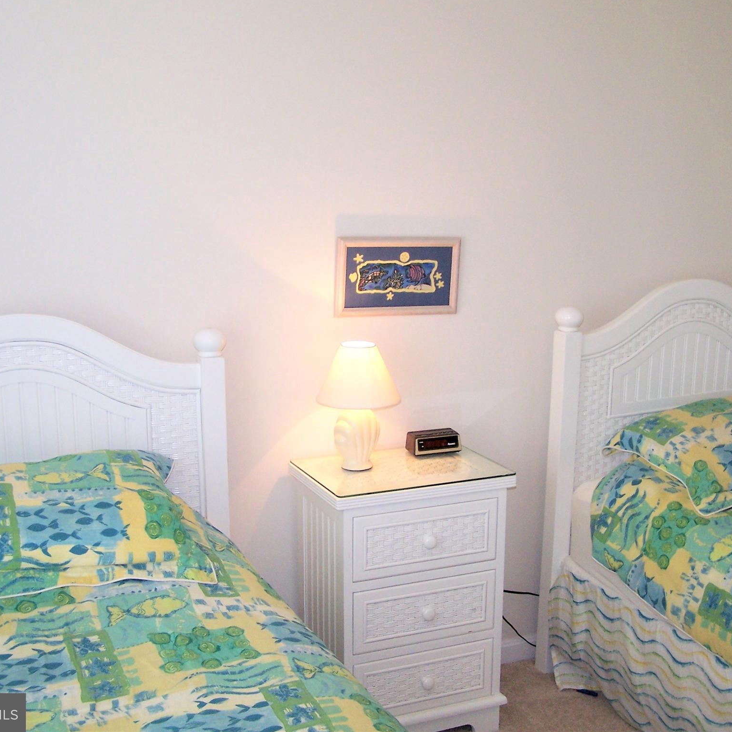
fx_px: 1077
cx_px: 396
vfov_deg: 37.6
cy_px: 365
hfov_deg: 37.5
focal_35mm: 45
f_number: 2.8
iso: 140
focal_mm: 6.3
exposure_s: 1/90
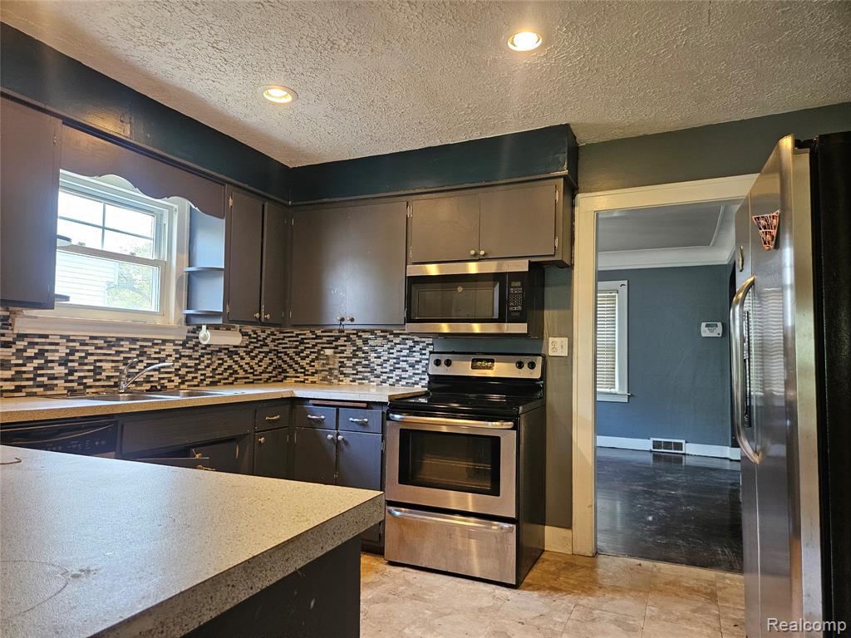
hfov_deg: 73.9
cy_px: 319
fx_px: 565
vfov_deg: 58.9
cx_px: 426
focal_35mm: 23
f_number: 1.8
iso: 400
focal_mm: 5.4
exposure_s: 1/120
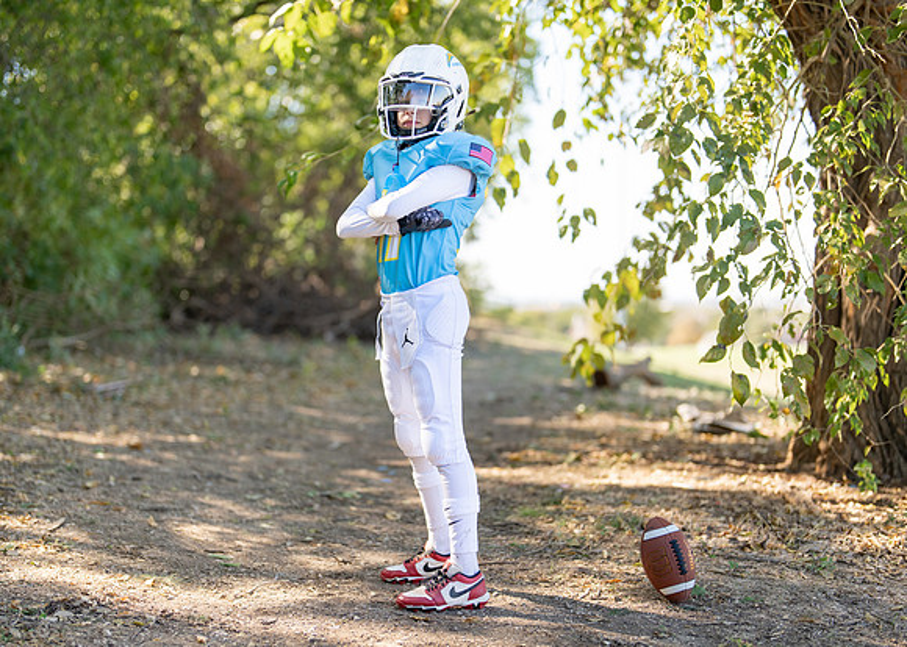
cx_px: 418
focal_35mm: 59
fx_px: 1520
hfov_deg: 33.2
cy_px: 360
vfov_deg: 24.0
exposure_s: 1/1600
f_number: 1.2
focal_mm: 50
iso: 100
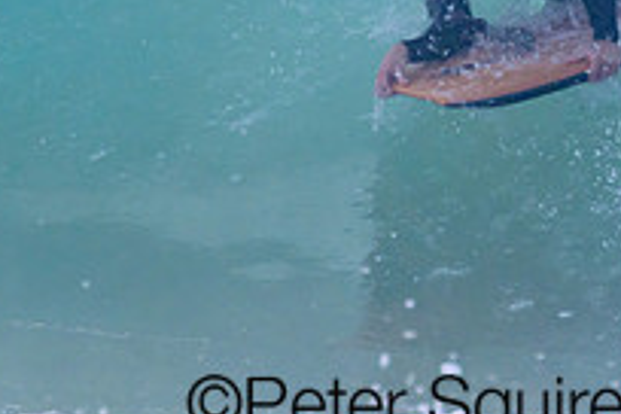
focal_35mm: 2272
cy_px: -102
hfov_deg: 0.9
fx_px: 39189
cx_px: 423
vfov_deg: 0.6
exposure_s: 1/2000
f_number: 11
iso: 1600
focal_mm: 800
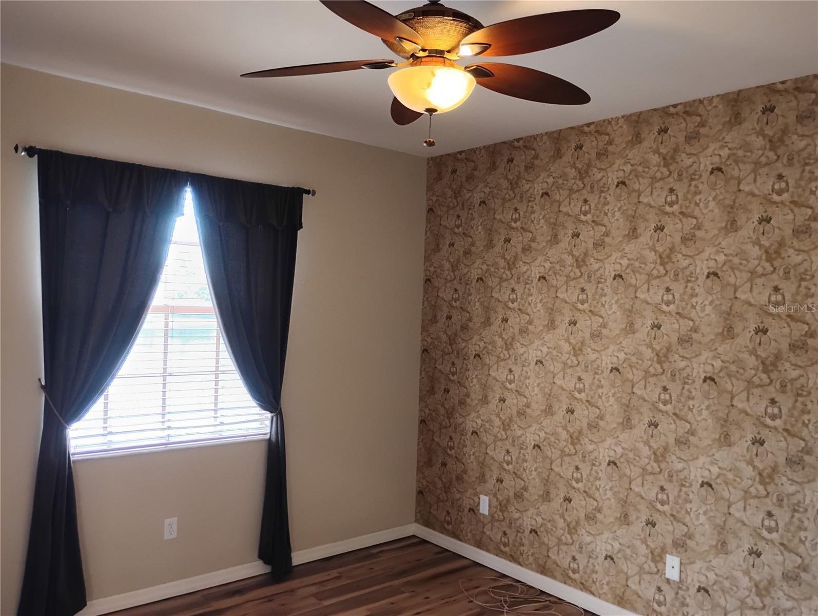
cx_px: 409
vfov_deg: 49.9
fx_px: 663
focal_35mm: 28
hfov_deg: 63.4
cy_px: 308
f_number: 1.8
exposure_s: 1/60
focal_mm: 4.26
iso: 928
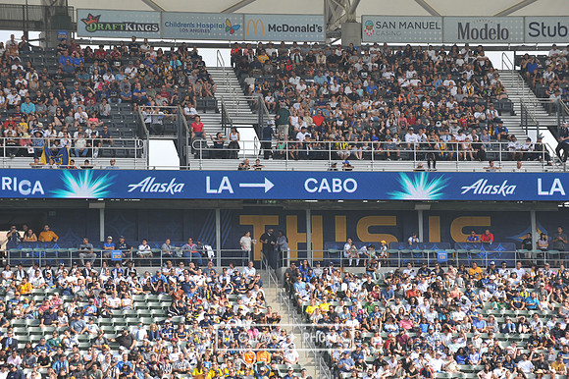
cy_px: 190
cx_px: 284
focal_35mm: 175
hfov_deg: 11.8
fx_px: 2764
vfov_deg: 7.8
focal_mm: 175
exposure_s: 1/320
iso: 200
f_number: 9
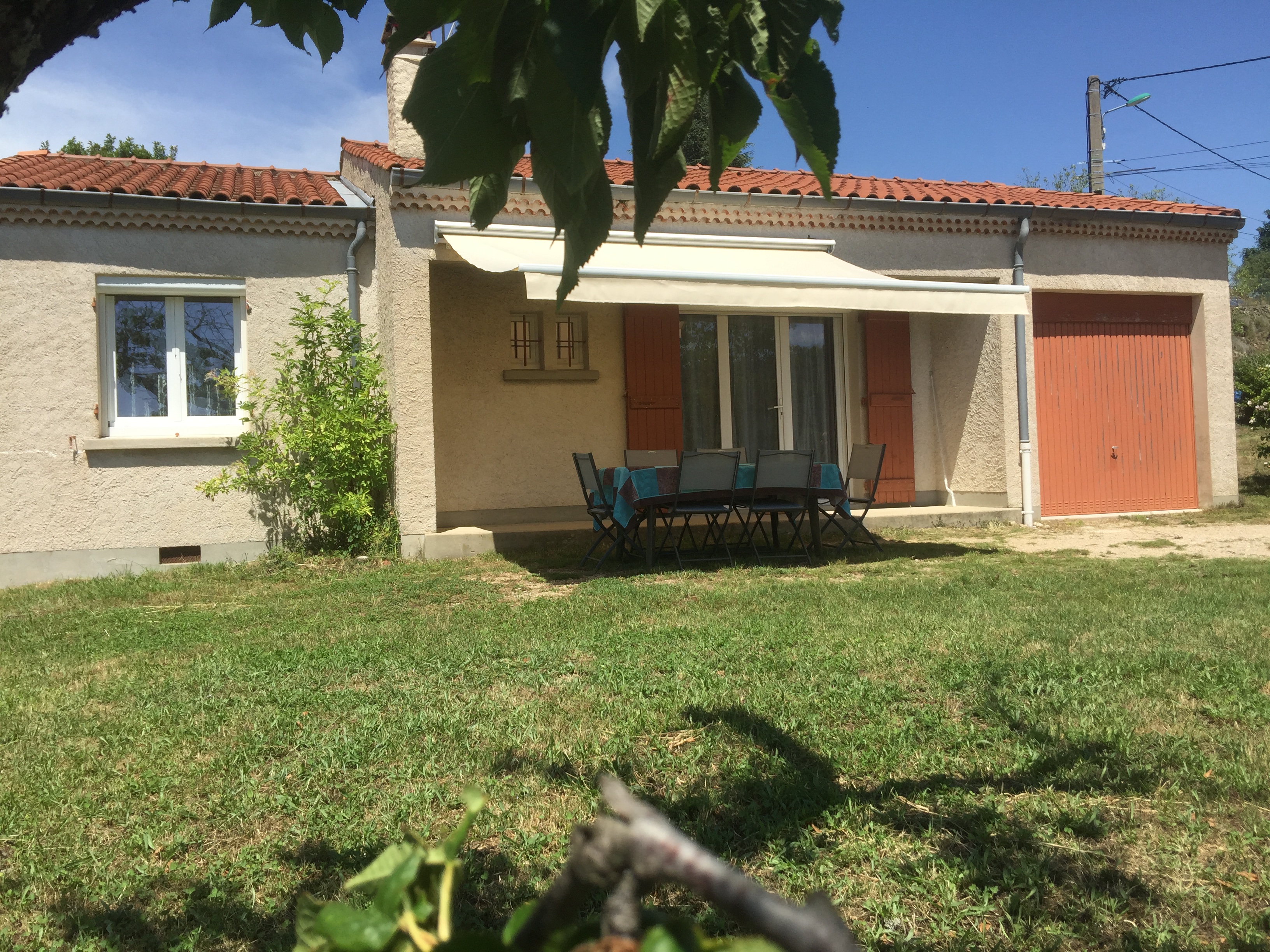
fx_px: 1064
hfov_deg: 61.7
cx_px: 635
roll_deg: +0.1
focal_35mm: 29
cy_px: 476
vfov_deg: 48.2
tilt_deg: +1.9
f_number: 2.2
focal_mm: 4.15
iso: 32
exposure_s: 1/1980
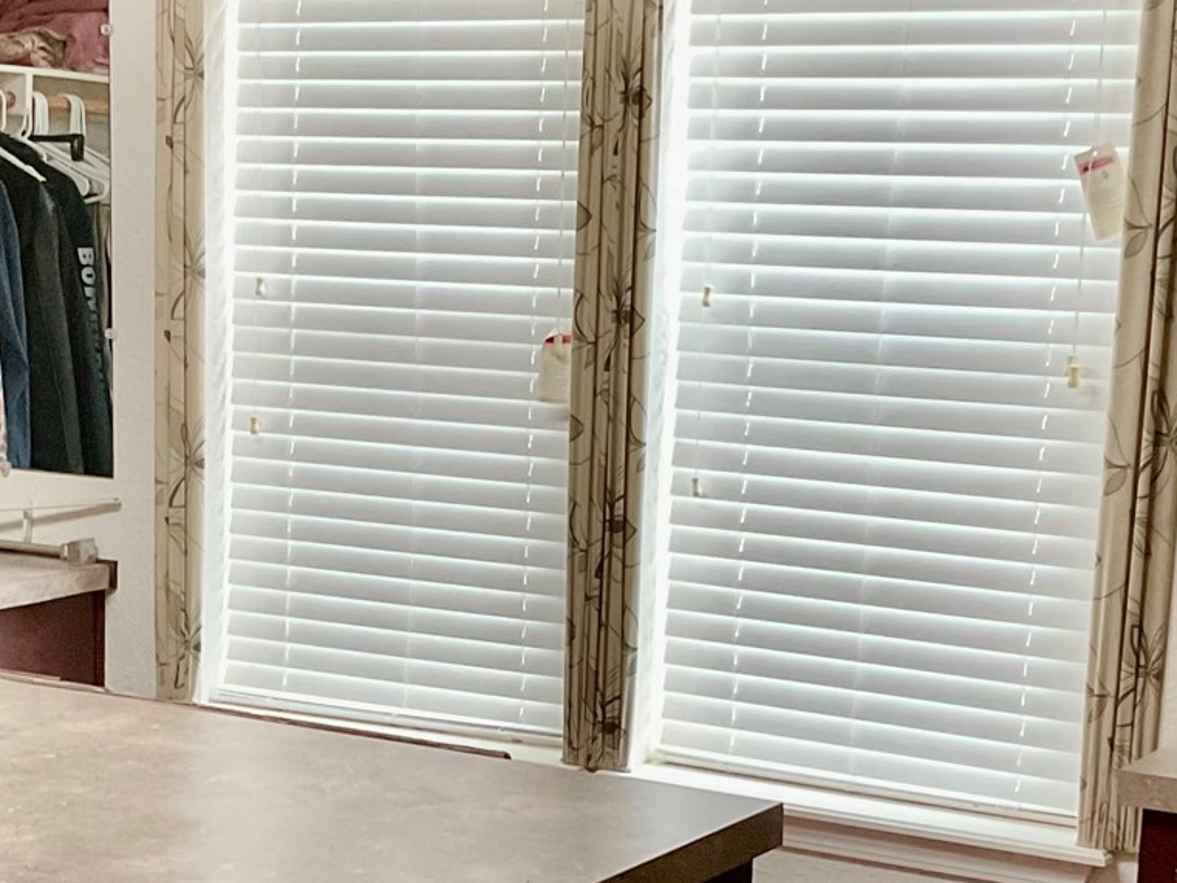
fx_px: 2653
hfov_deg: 24.9
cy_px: 747
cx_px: 442
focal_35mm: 78
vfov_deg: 18.7
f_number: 1.8
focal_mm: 3
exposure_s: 1/40
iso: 200
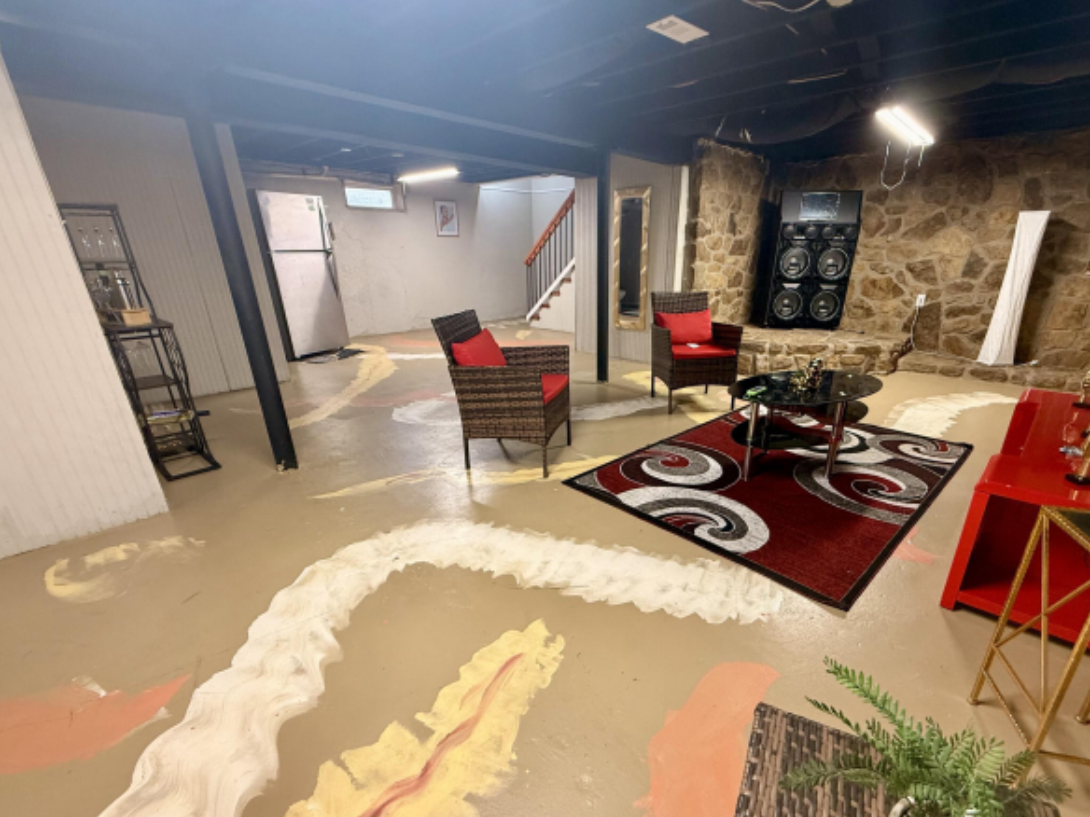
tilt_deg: -22.4
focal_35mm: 16
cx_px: 596
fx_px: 504
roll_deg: +1.0
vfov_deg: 77.8
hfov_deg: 94.2
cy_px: 455
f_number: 2.2
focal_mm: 2.22
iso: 160
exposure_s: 1/60
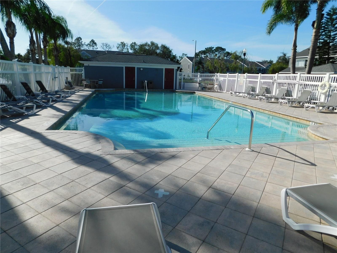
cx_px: 168
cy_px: 126
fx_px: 224
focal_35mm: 23
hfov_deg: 73.9
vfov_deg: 58.9
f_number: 6
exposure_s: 1/640
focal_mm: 4
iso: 125
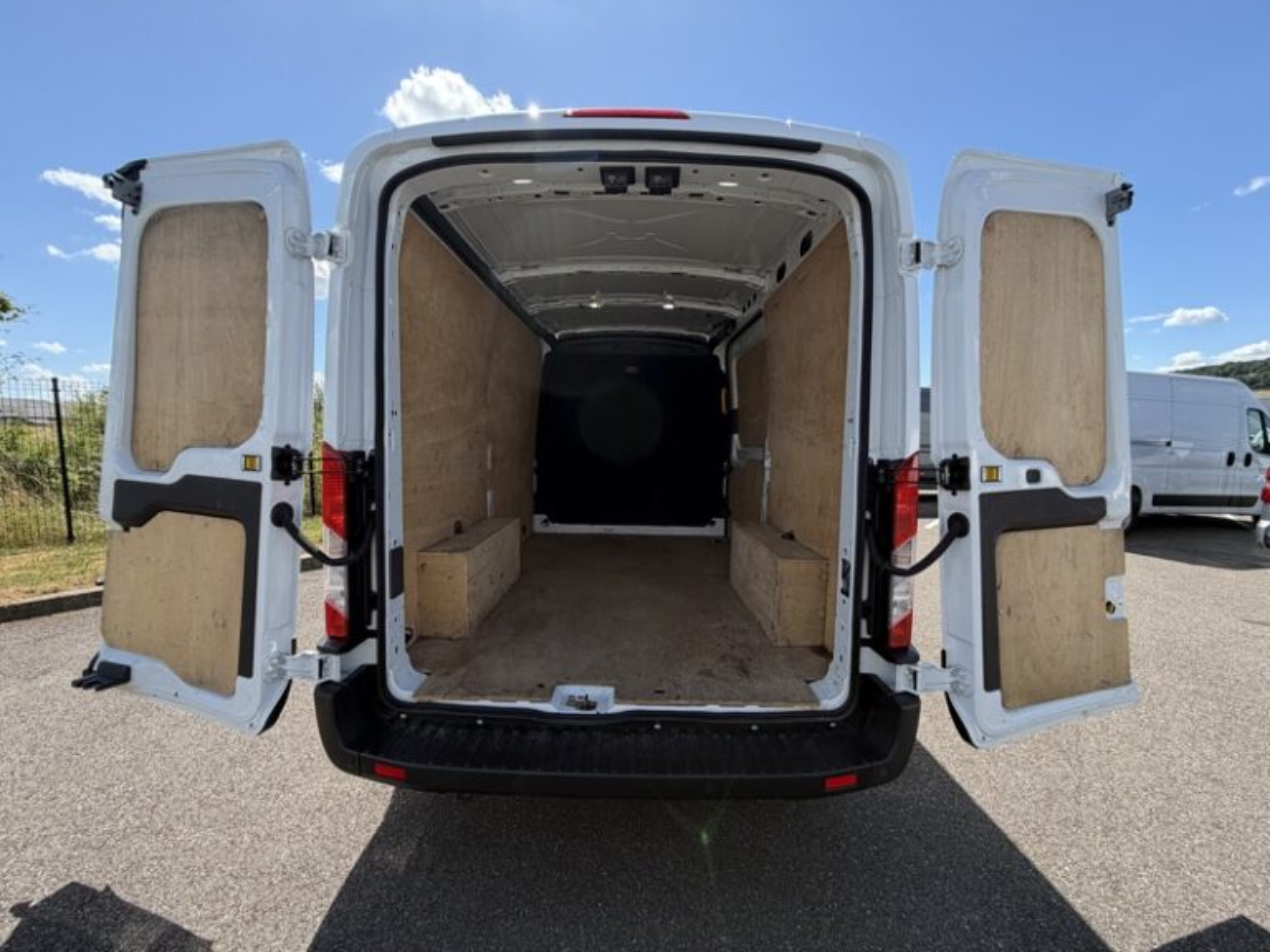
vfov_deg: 85.7
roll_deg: +0.7
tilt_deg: -4.2
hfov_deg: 102.1
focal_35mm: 14
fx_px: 514
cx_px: 635
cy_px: 476
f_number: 2.2
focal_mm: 2.22
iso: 40
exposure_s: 1/751
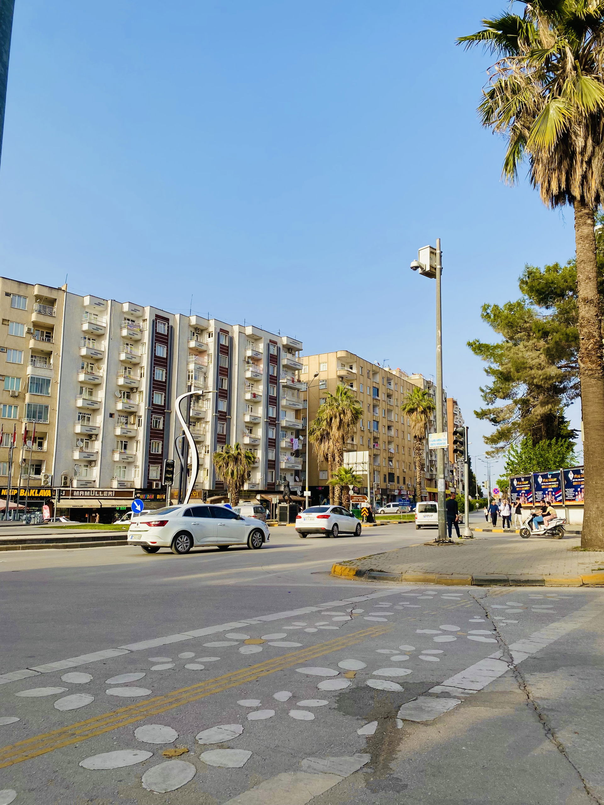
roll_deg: +0.2
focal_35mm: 26
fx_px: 605
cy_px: 402
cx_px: 302
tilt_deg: +9.5
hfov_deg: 53.1
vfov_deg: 67.3
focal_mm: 4.25
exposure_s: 1/1898
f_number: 1.8
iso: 32
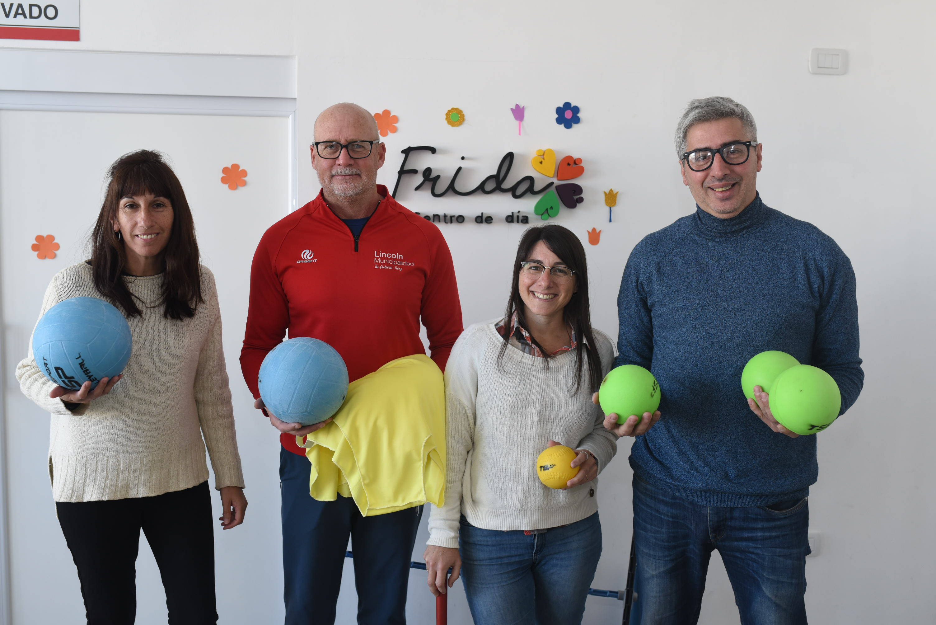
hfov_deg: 54.4
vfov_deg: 37.9
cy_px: 312
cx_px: 468
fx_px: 910
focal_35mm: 35
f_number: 5
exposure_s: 1/125
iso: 800
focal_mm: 35
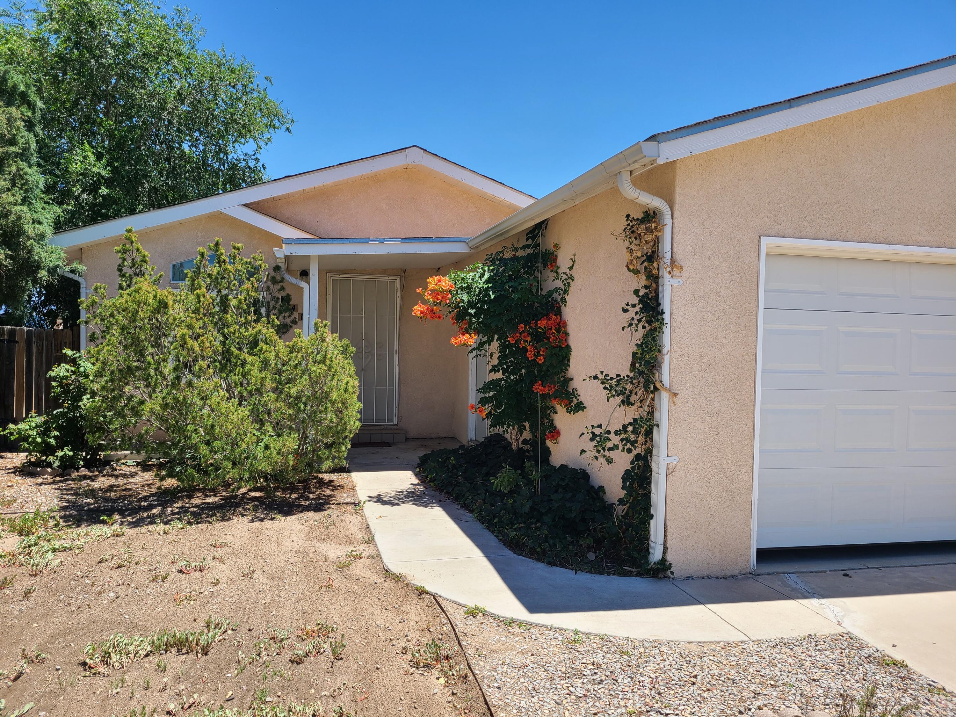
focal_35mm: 26
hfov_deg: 67.3
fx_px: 718
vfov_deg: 53.1
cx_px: 478
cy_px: 358
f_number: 1.8
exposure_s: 1/1365
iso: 40
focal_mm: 5.4
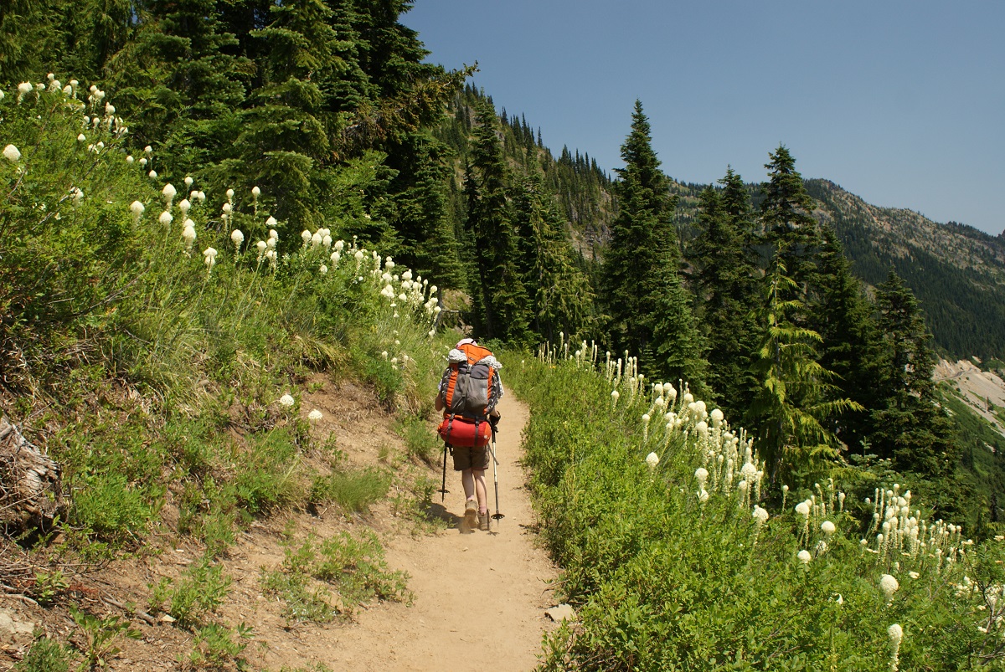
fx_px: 922
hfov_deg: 57.2
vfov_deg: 40.1
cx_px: 502
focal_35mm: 33
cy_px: 336
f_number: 5.6
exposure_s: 1/250
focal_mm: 22
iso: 200
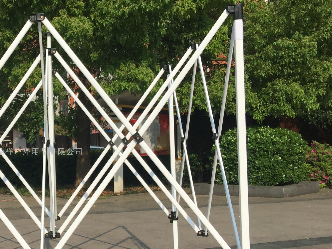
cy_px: 151
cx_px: 27
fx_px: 566
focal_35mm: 59
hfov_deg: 31.0
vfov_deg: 24.8
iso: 32
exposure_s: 1/1883
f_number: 2.2
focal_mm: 4.15
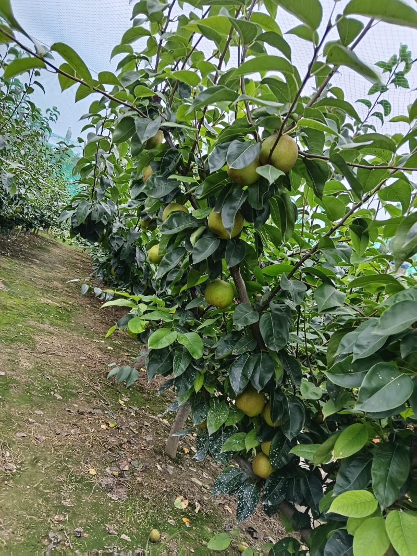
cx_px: 208
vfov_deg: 69.4
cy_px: 278
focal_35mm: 25
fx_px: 402
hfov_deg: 54.9
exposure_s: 1/101
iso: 100
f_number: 1.8
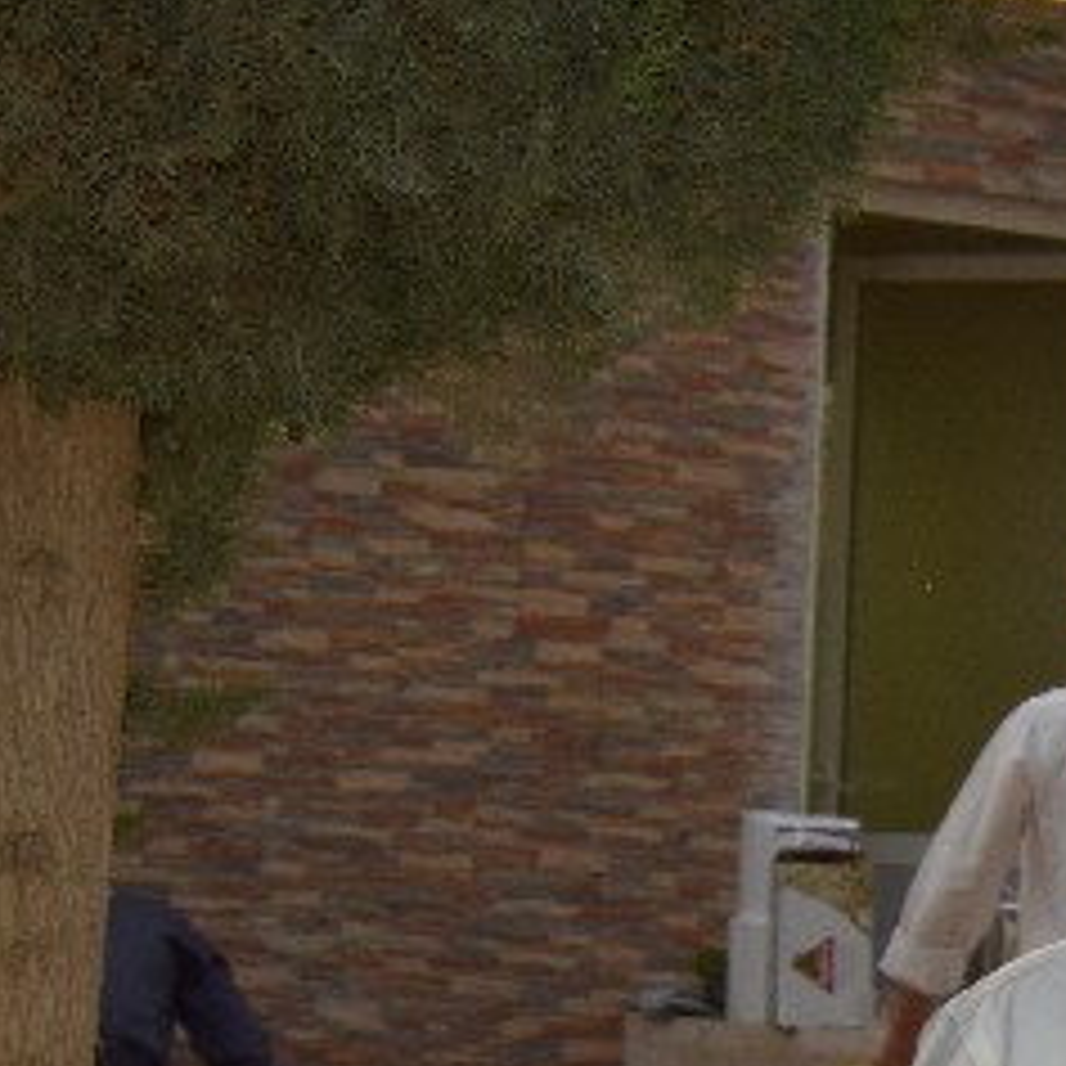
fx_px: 6236
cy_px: 1365
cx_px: 2636
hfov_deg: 8.8
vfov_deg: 9.6
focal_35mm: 179
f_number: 5.6
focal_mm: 26
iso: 360
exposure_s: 1/125
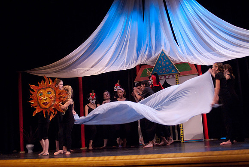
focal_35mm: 46
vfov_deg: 29.0
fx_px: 322
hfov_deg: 42.3
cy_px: 84
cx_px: 124
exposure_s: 1/60
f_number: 2.8
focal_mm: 31
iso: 1250
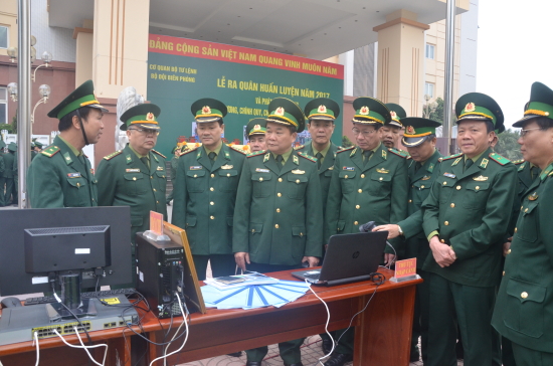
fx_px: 414
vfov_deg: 47.7
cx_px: 276
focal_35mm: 27
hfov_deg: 67.5
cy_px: 183
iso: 800
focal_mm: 18
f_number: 5.6
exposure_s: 1/125
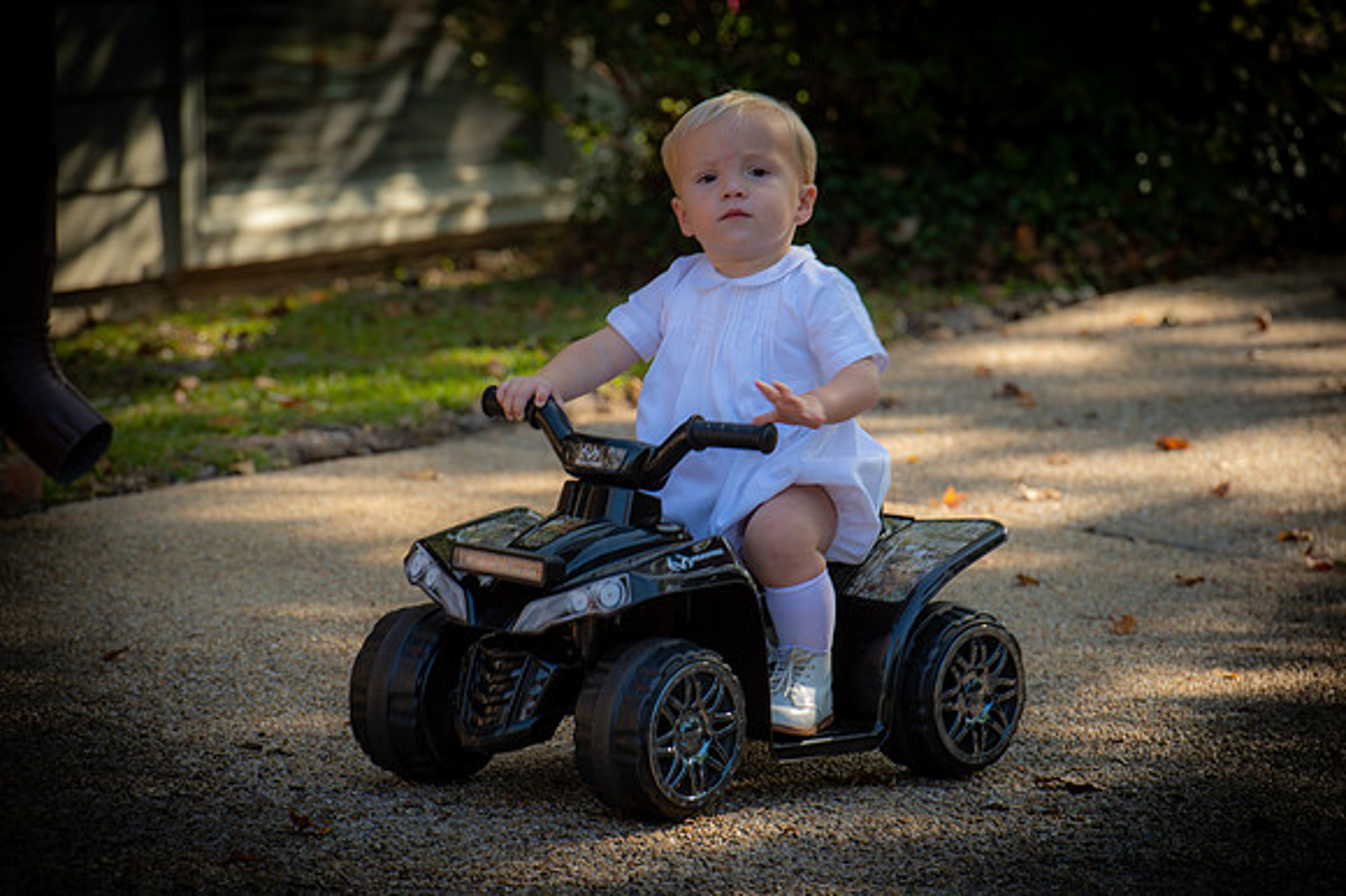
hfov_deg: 10.3
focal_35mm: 200
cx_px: 673
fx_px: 7473
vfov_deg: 6.9
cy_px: 448
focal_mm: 200
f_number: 7.1
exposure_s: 1/80
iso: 100
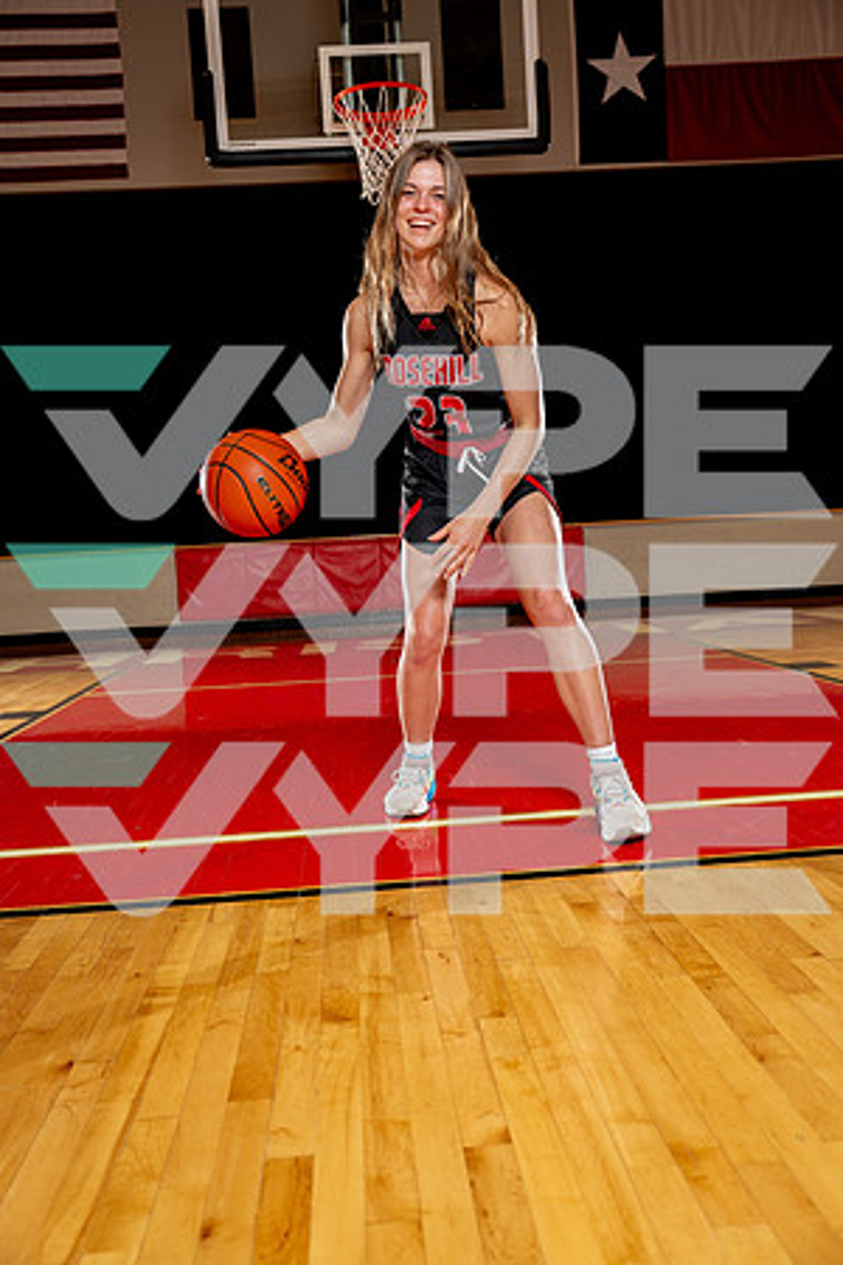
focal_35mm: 35
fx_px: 1229
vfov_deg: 54.4
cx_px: 422
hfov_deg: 37.9
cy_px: 632
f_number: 4
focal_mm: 35
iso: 400
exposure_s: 1/250
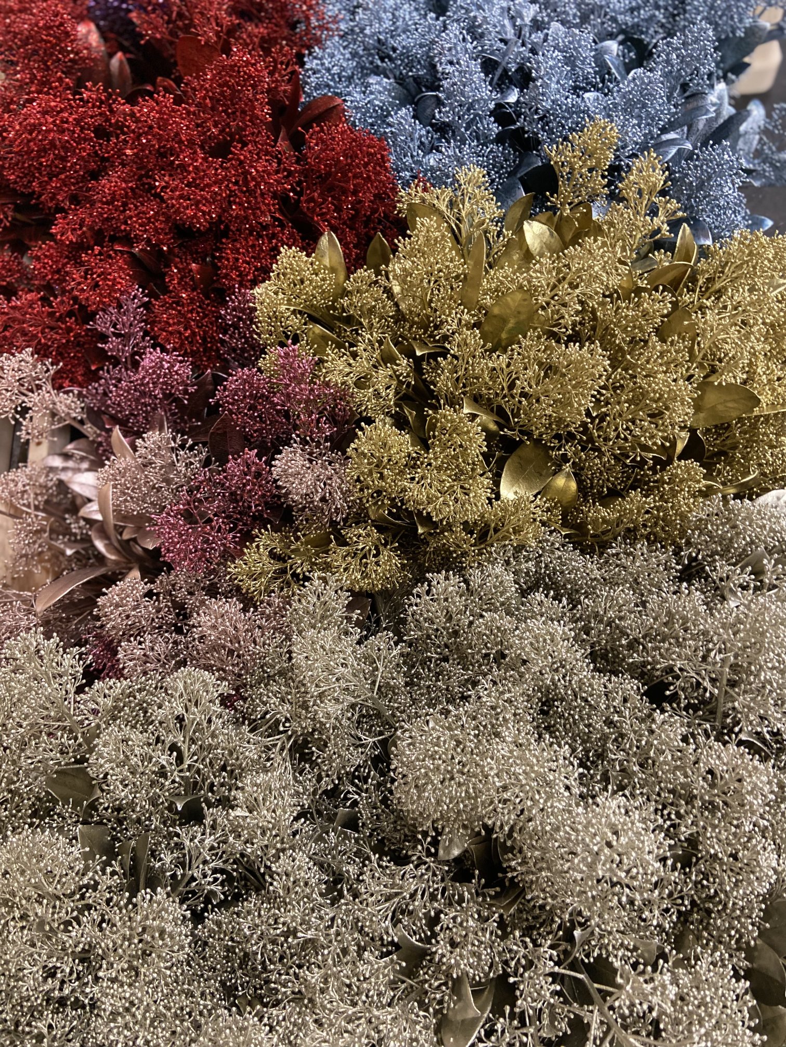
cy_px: 524
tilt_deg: -67.1
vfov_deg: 67.3
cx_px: 393
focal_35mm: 26
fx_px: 787
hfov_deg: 53.1
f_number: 1.8
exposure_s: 1/50
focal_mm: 4.25
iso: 320
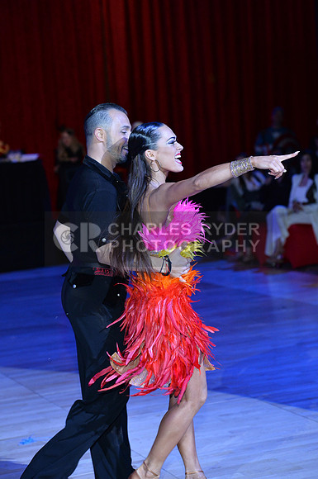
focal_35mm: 100
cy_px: 240
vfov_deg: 20.4
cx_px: 159
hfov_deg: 13.6
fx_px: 1329
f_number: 5
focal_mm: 100
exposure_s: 1/250
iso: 2000
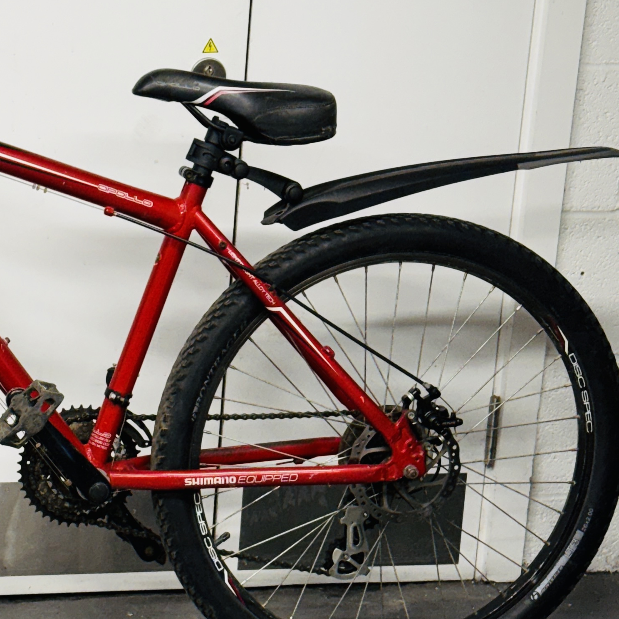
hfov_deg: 14.9
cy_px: 369
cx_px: 18
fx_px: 2327
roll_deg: -3.0
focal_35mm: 115
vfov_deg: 15.1
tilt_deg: -15.5
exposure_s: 1/50
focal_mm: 6.76
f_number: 1.78
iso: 80
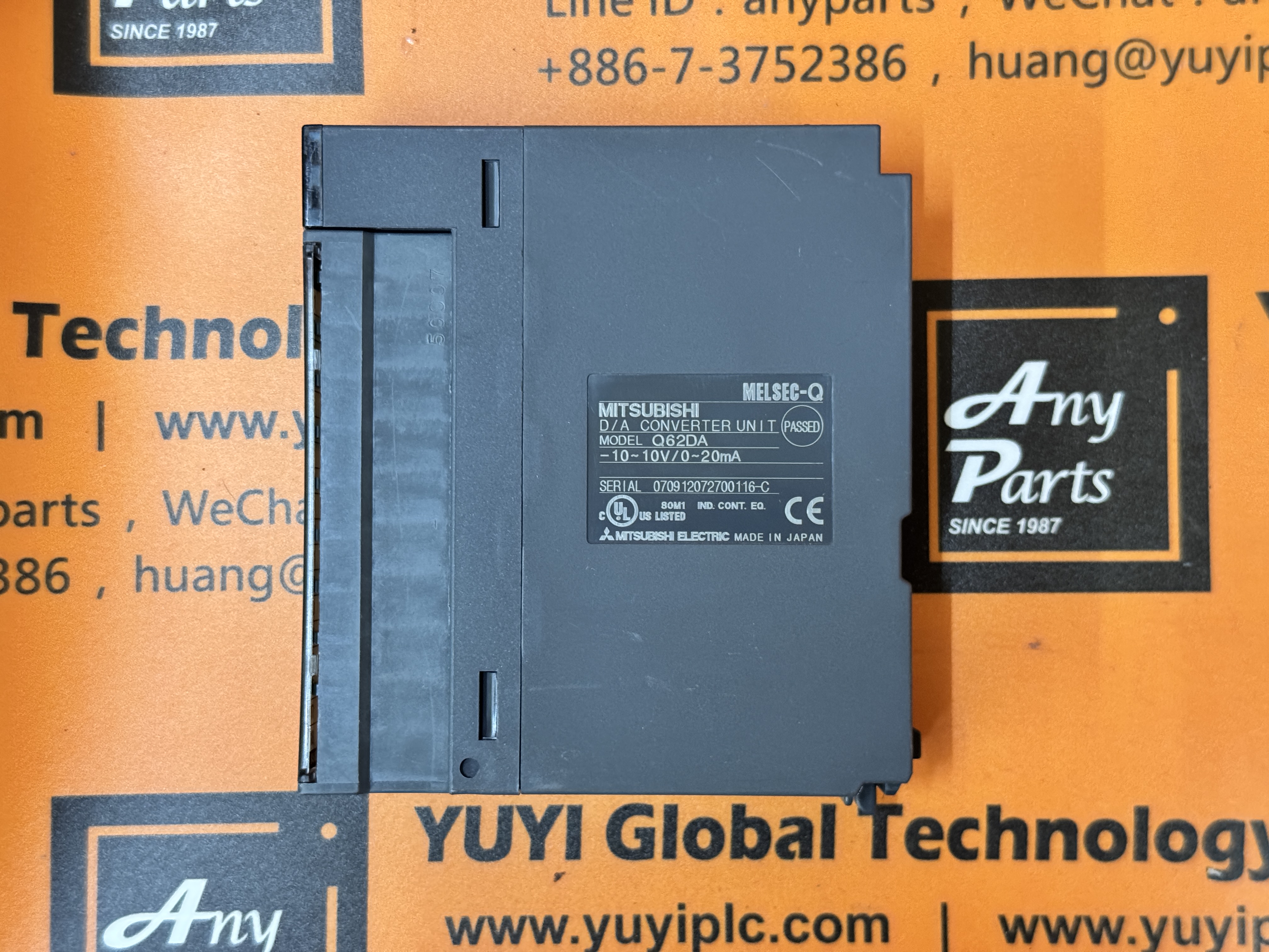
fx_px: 1760
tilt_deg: -87.9
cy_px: 476
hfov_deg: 39.7
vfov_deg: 30.3
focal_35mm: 48
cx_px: 634
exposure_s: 1/30
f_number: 1.78
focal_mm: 6.76
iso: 500
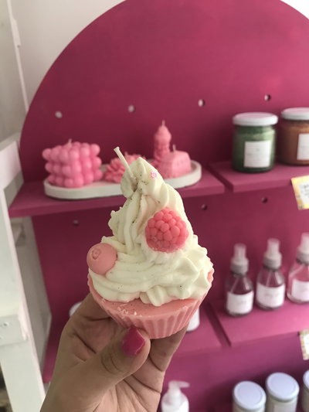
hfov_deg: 49.8
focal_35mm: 28
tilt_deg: -17.3
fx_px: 333
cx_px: 154
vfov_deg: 63.4
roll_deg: +4.5
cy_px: 206
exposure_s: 1/20
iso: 32
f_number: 1.8
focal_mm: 3.99
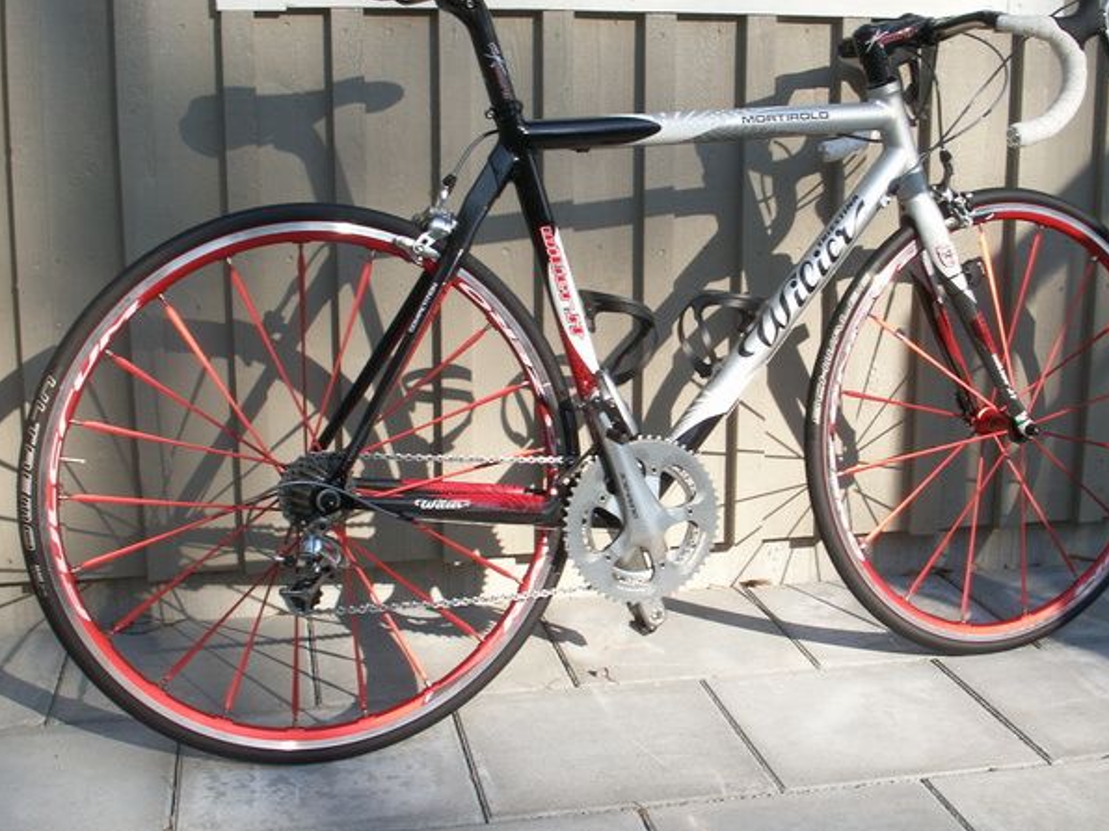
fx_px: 1442
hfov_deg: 42.0
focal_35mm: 45
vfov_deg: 32.2
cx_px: 609
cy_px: 383
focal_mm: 7.7
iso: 50
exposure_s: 1/100
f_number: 7.1
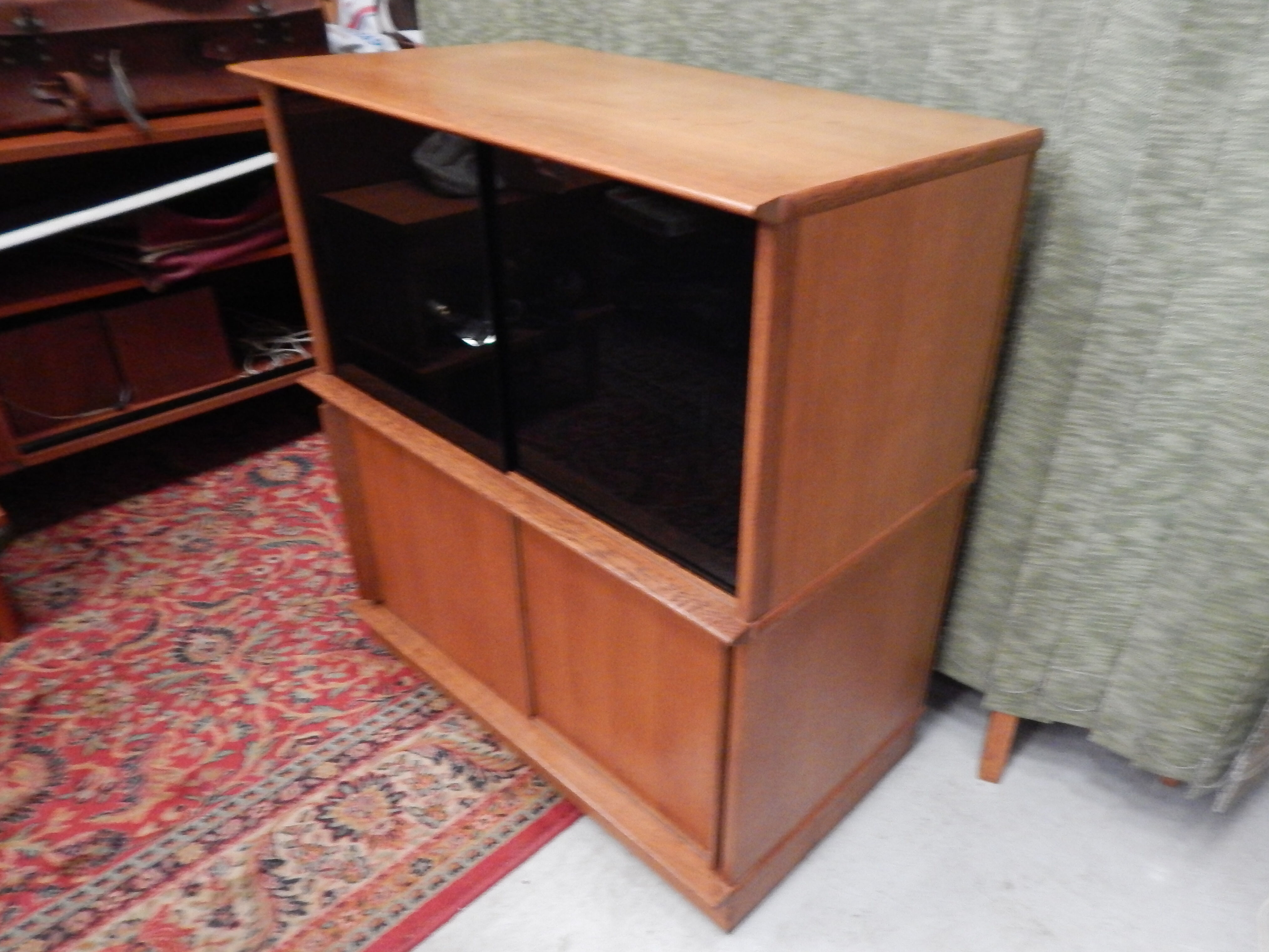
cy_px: 512
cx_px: 716
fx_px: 916
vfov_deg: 54.8
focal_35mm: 25
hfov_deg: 69.1
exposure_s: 1/6
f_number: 3
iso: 800
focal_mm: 4
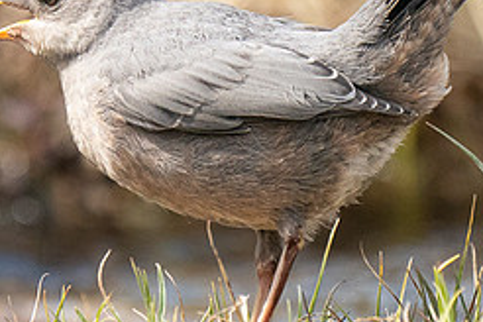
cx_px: 143
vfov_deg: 0.7
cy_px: 122
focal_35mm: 2059
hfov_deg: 1.0
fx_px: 27623
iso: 5000
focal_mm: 582
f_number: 6.3
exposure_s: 1/3200
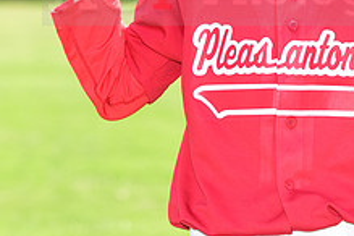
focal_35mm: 357
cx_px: 314
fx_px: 3510
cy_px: -22
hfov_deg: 5.8
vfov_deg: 3.8
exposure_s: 1/320
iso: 125
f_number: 4.5
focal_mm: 135
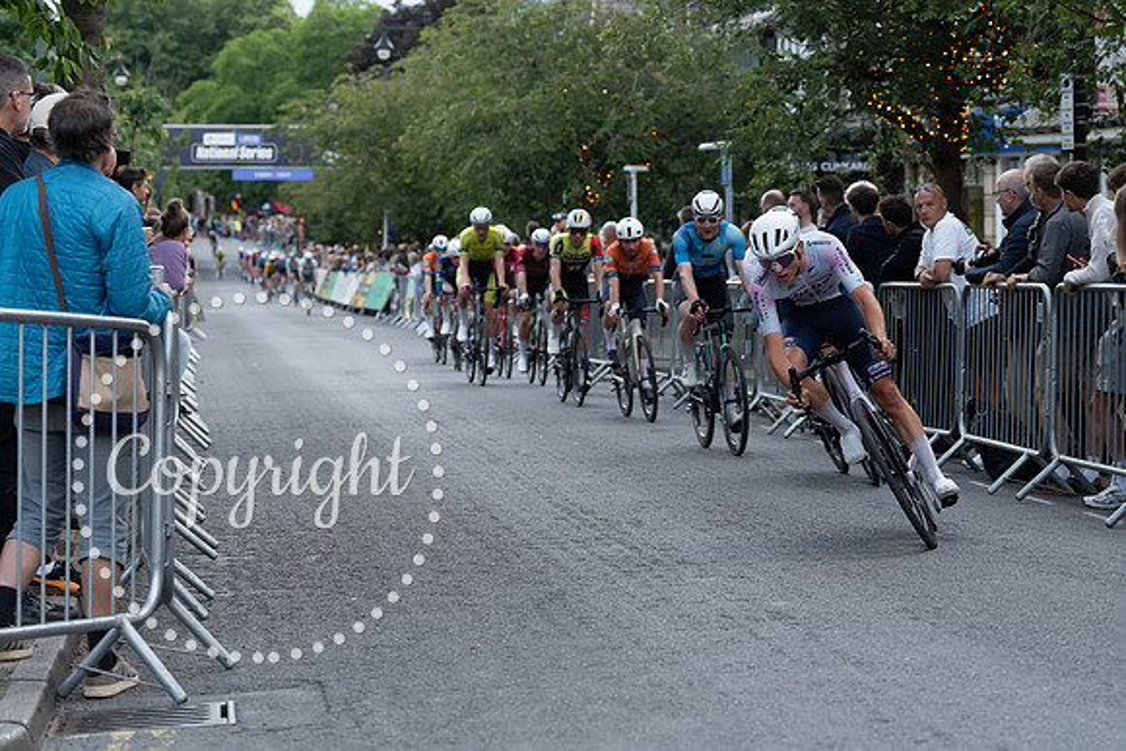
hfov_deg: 20.1
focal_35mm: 101
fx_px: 3170
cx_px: 748
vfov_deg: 13.5
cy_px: 252
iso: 1600
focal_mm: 70
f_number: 3.5
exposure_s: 1/800
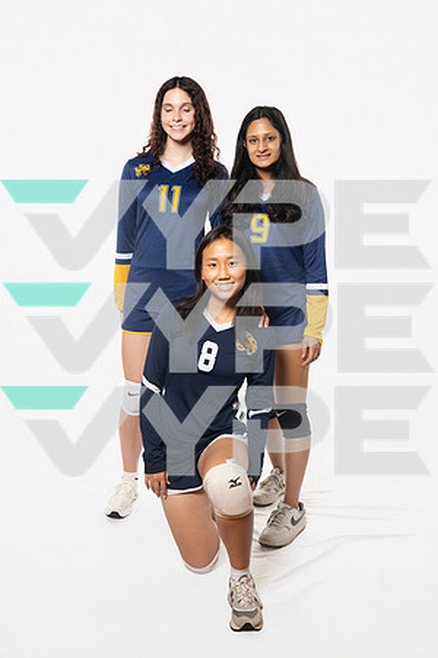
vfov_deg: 48.0
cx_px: 219
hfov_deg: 33.1
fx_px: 737
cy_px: 329
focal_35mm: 40
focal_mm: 40.4
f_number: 7.1
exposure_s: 1/200
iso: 400
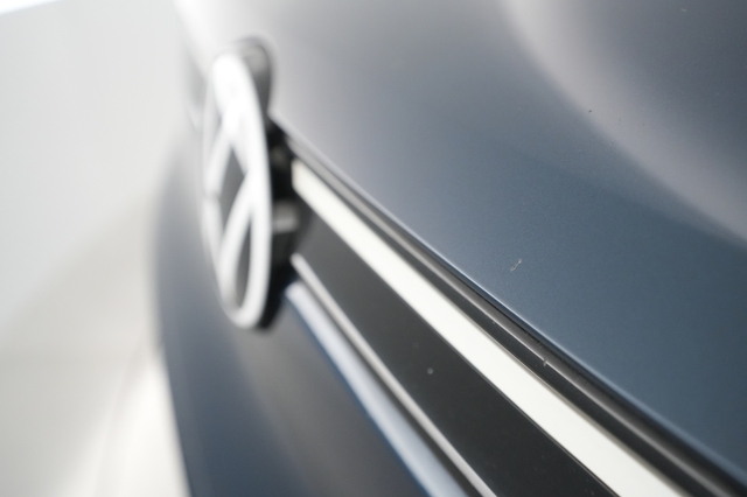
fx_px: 581
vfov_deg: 46.4
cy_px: 248
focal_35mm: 28
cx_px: 374
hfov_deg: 65.5
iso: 4000
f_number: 4.5
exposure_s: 1/100
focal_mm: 28
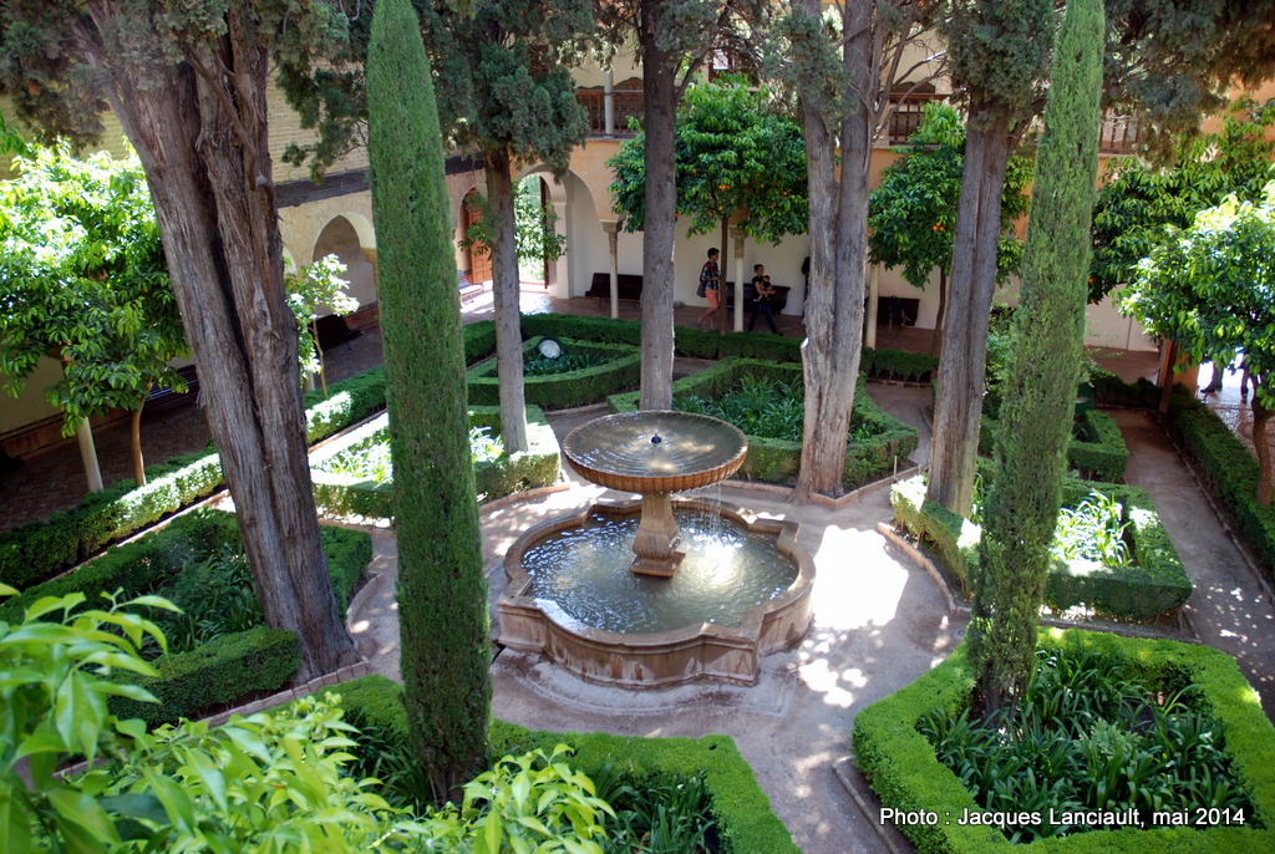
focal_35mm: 27
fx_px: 958
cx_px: 638
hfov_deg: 67.3
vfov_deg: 48.1
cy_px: 427
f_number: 4
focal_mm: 18
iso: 200
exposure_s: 1/60
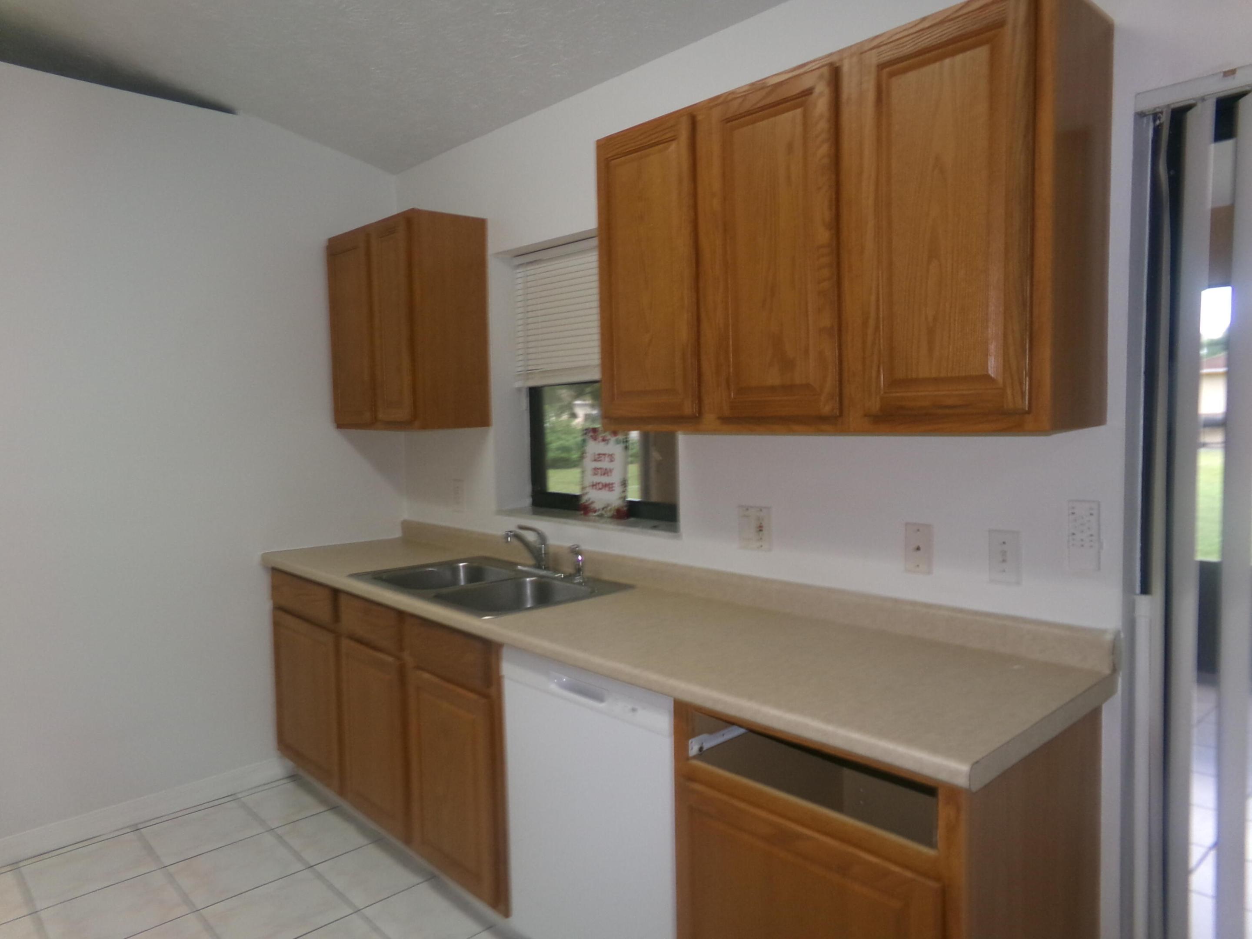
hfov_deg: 71.6
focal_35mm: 24
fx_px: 868
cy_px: 470
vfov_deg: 56.8
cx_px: 626
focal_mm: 4.3
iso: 200
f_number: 3.7
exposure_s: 1/34
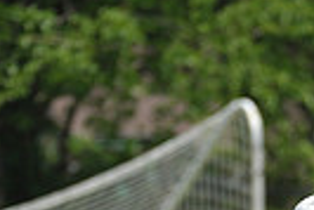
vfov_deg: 1.1
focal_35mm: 1221
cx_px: 326
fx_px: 10661
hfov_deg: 1.7
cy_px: 387
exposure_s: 1/5000
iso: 640
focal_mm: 280
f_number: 4
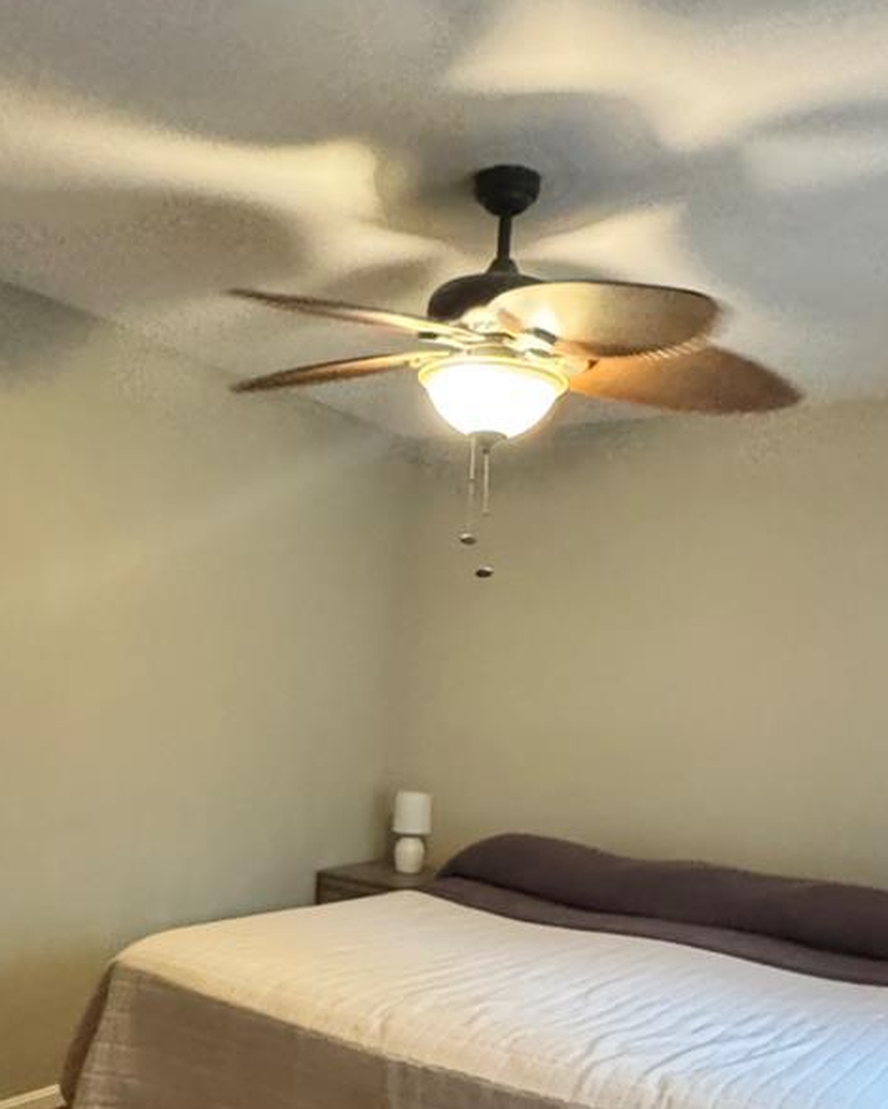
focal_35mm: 35
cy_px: 763
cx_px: 363
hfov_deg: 42.1
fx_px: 1150
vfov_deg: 50.3
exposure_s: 1/60
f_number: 2.2
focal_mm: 2.22
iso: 1250
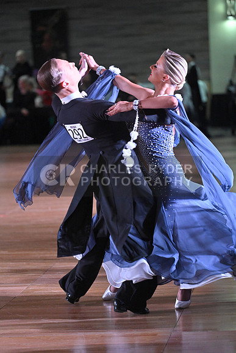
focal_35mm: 175
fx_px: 1720
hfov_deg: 7.9
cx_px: 118
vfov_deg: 11.7
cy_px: 176
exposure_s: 1/400
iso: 5000
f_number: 4
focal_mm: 175
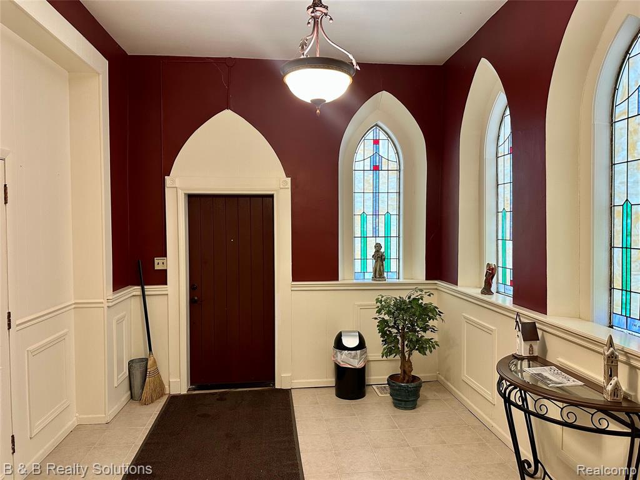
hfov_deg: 71.6
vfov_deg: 56.8
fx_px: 444
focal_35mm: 24
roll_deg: -0.5
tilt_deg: -2.6
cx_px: 320
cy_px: 240
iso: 320
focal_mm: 6.86
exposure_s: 1/60
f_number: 1.78
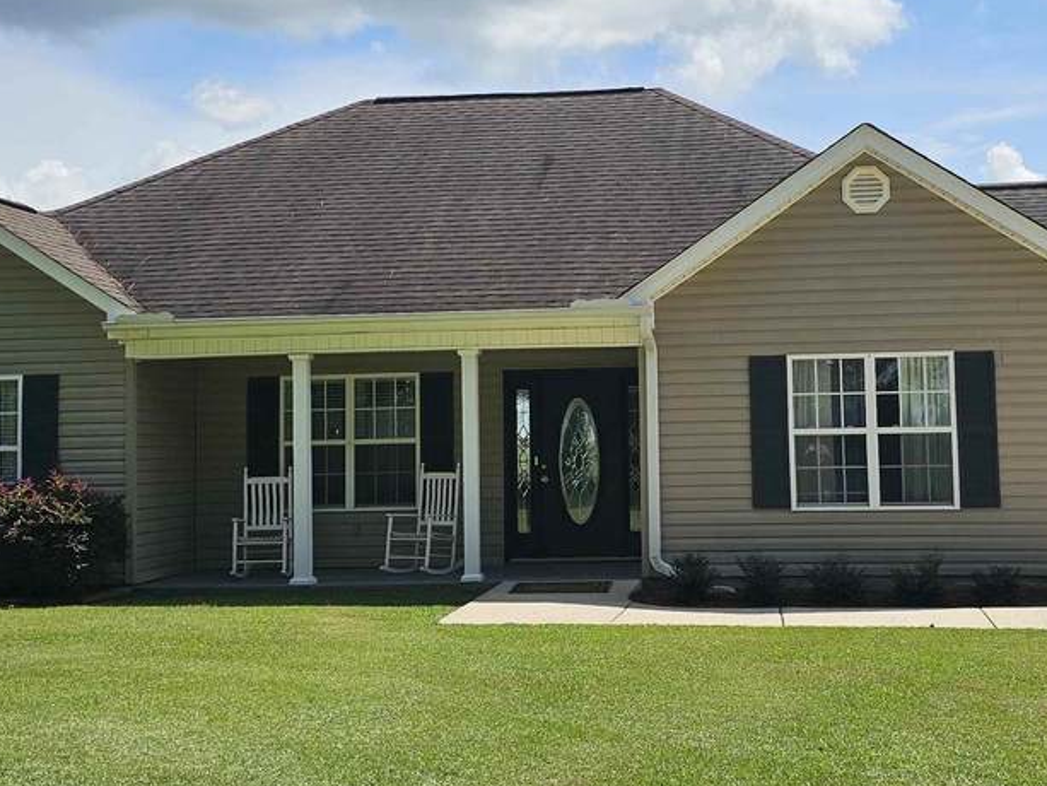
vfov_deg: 30.3
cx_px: 629
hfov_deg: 39.5
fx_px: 1452
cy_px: 367
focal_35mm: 48
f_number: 1.7
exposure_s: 1/1606
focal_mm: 6.3
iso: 10
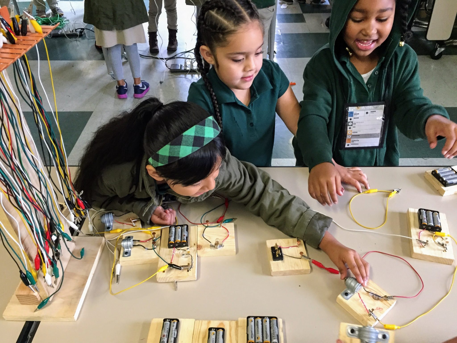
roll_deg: +1.1
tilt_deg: -39.9
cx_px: 228
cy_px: 172
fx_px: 383
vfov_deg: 48.2
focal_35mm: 29
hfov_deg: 61.7
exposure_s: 1/30
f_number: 2.2
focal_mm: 4.15
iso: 250
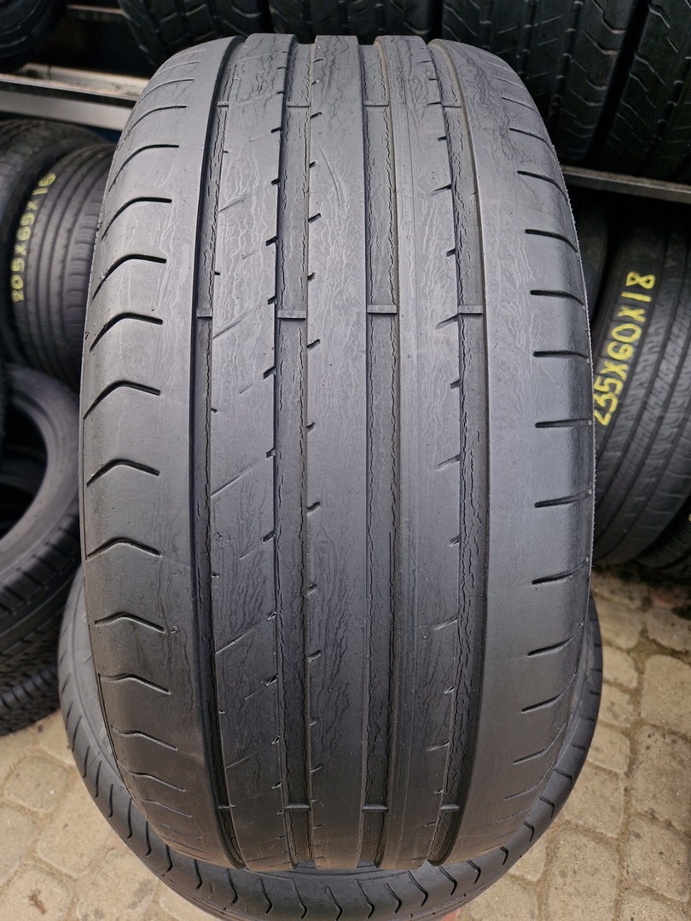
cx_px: 346
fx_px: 612
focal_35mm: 23
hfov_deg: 58.9
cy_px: 460
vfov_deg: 73.9
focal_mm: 5.4
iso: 50
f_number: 1.8
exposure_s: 1/390
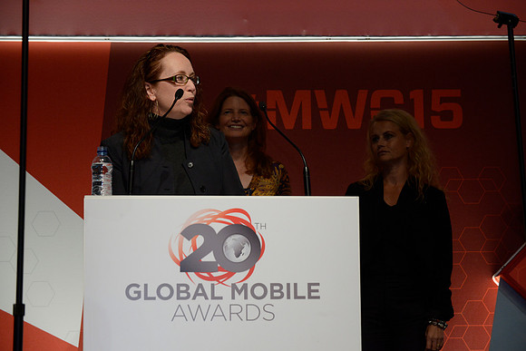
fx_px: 1695
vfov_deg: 11.8
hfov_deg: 17.6
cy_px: 176
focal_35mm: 116
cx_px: 263
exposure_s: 1/320
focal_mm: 116
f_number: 6.3
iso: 2500
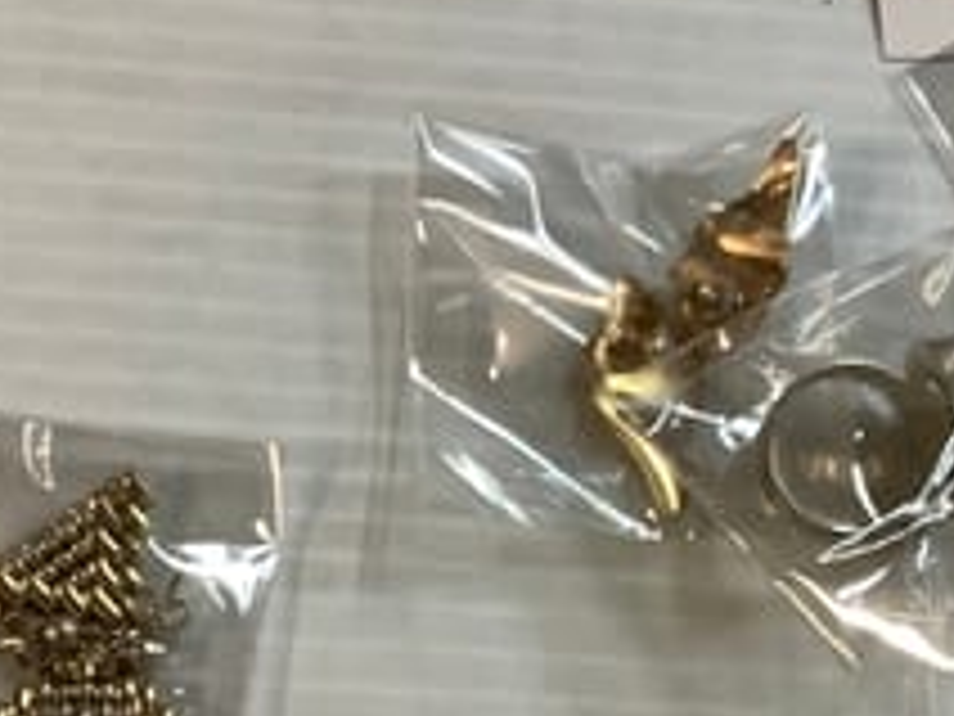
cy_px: 489
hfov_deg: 26.3
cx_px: 734
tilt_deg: -74.3
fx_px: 2012
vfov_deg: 20.1
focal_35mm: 73
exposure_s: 1/50
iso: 100
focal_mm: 3.3
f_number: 2.4
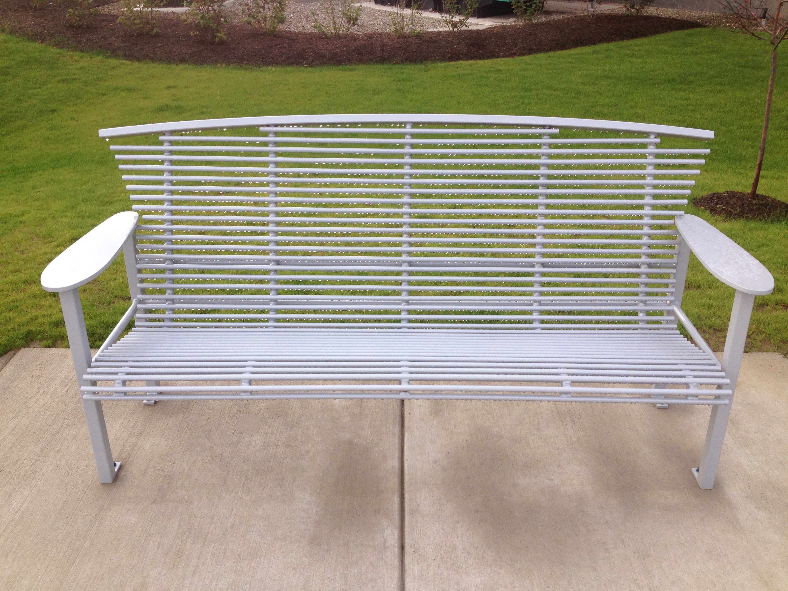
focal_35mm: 35
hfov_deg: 52.6
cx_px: 394
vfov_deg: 40.7
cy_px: 296
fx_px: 797
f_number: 2.4
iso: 50
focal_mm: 4.28
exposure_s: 1/386
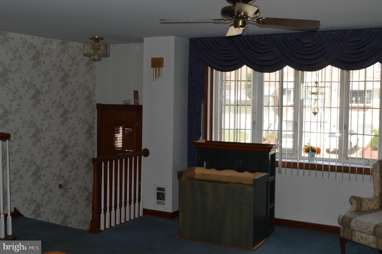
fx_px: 461
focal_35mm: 44
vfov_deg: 30.8
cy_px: 127
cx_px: 191
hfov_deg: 45.0
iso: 280
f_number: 8
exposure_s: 1/60
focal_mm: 29
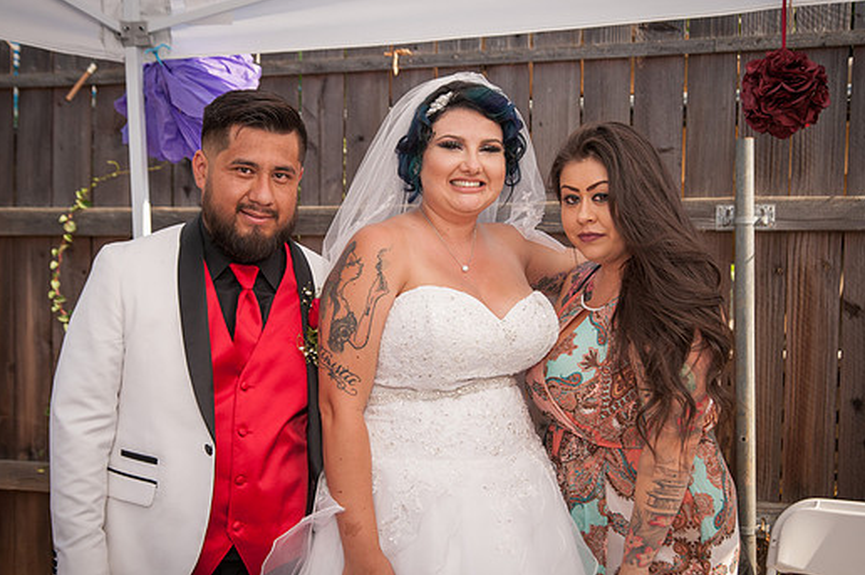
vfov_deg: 25.0
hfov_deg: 36.9
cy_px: 310
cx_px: 426
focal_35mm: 54
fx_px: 1296
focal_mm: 48
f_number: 5
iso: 200
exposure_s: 1/1000
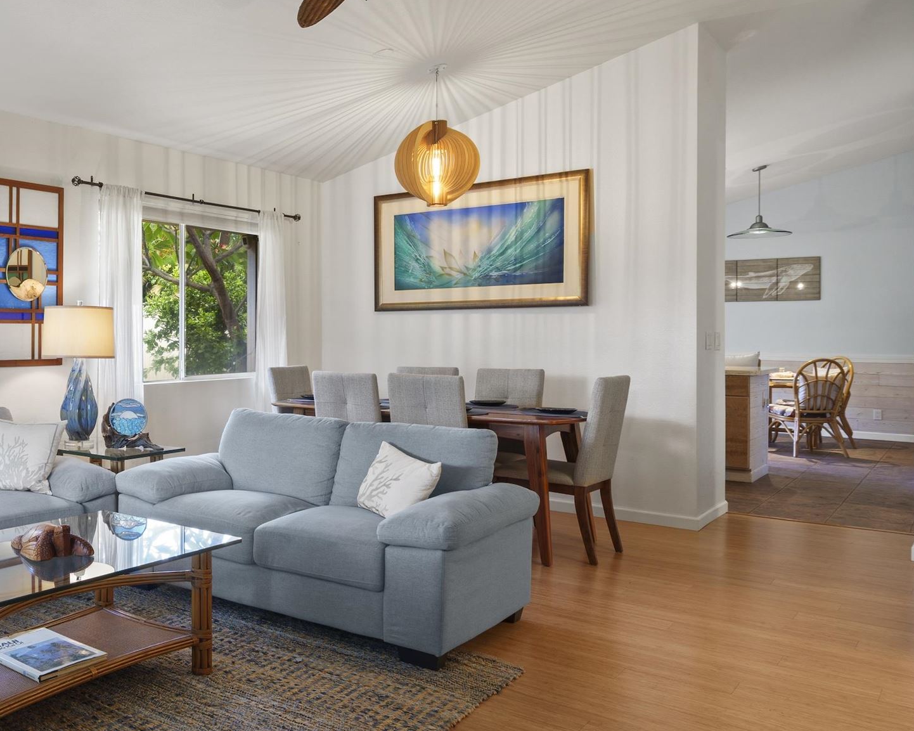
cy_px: 337
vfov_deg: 45.7
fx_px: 865
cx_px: 131
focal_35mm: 32
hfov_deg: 50.7
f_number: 8
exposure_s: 2
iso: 100
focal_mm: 16
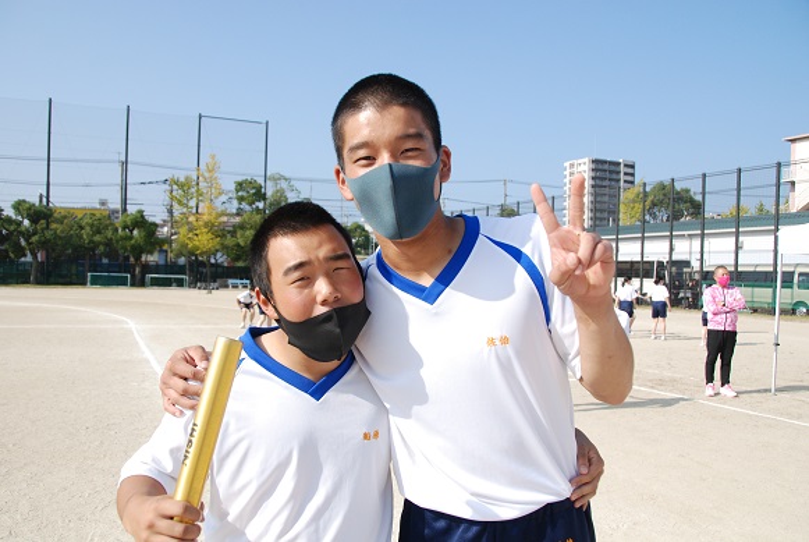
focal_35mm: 30
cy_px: 271
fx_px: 675
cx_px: 404
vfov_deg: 43.7
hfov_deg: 61.9
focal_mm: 20
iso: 400
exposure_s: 1/1600
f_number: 6.3
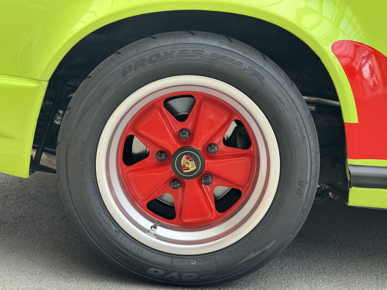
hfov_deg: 39.7
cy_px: 145
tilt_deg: -12.0
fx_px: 537
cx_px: 194
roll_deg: -2.2
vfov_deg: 30.3
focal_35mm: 48
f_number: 1.78
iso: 80
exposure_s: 1/135
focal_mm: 6.76
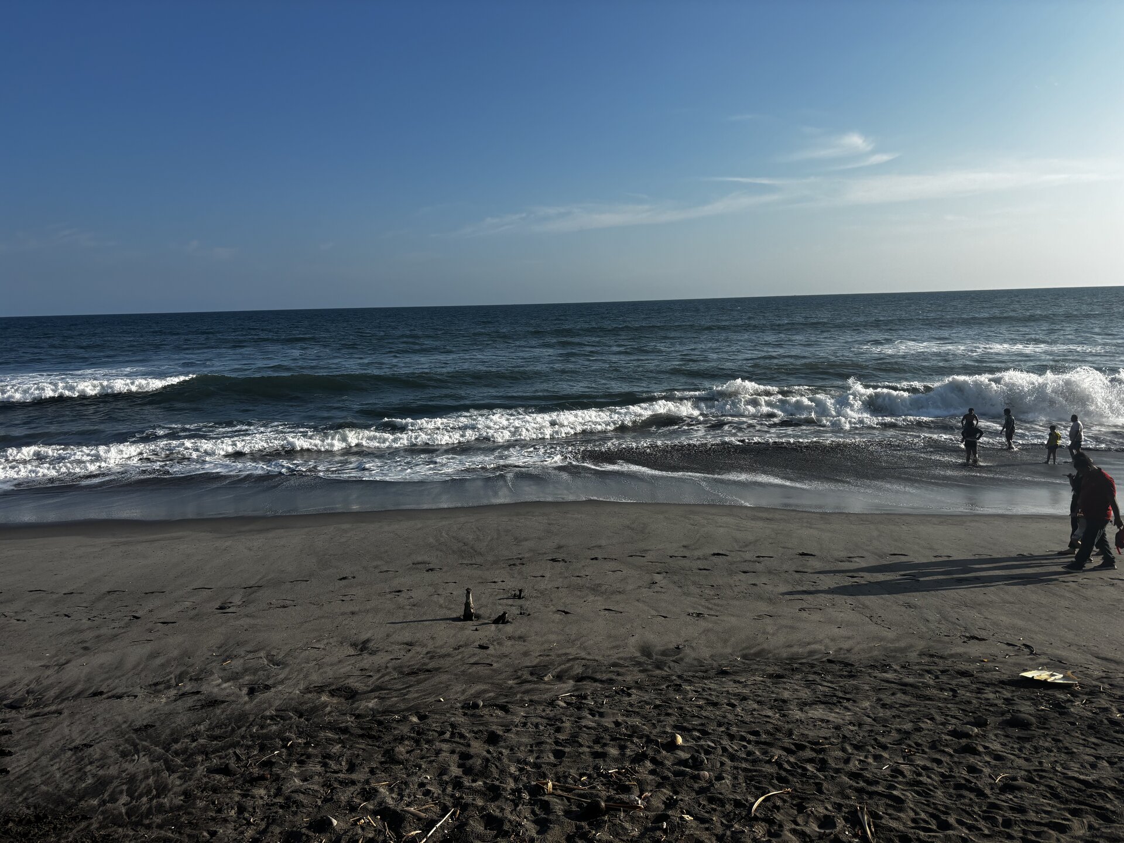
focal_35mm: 26
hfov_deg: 67.3
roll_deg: +1.6
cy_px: 422
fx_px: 844
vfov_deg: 53.1
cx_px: 562
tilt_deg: -7.6
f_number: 1.6
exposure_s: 1/3937
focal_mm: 5.96
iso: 50
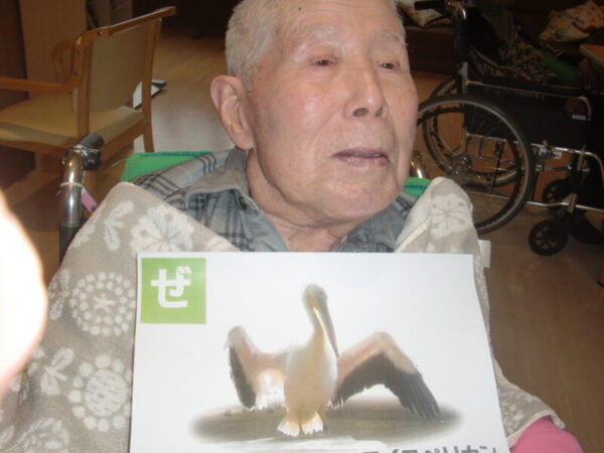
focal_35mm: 38
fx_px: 663
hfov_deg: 49.0
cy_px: 226
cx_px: 302
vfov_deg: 37.7
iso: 64
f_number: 3.9
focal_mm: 6.66
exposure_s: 1/60
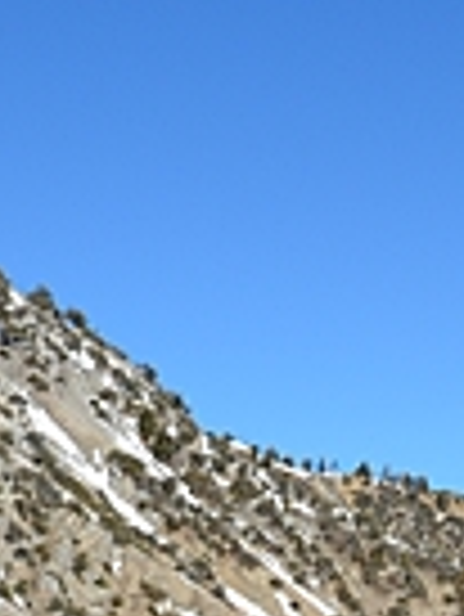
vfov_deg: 11.7
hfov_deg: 9.1
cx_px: 410
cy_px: 895
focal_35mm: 162
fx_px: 2891
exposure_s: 1/800
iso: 160
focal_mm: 22
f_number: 5.6
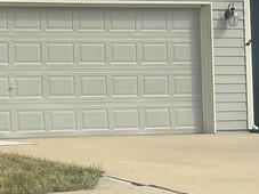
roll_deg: +0.7
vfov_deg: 13.1
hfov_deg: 13.9
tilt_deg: +1.2
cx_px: -301
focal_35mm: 113
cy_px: 103
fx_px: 845
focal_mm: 5.1
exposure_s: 1/3663
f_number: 1.6
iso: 32
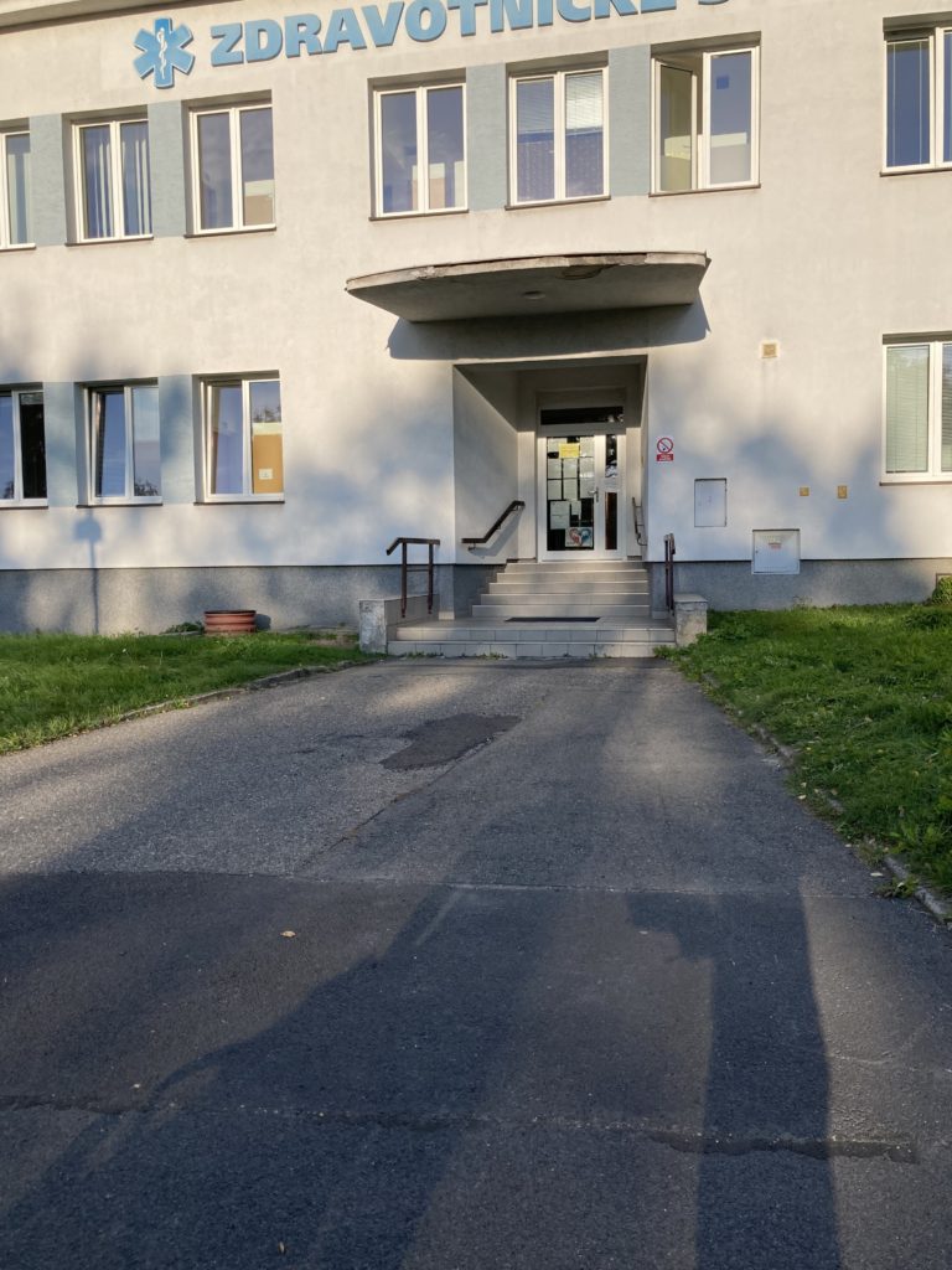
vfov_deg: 63.4
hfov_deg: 49.7
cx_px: 476
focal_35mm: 28
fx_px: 1027
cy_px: 635
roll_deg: +0.9
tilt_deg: -2.5
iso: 20
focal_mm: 3.99
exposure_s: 1/2088
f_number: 1.8
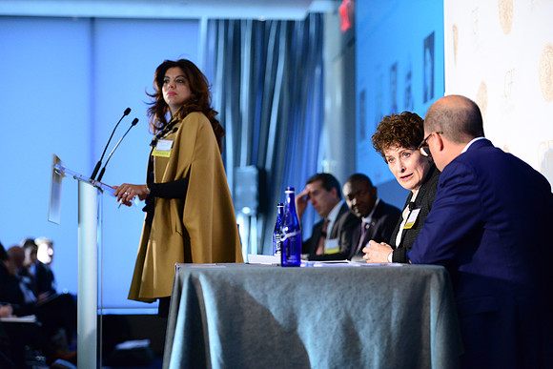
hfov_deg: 20.4
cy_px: 184
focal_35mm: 100
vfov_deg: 13.7
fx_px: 1536
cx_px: 276
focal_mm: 100
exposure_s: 1/250
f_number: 2.8
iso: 4000
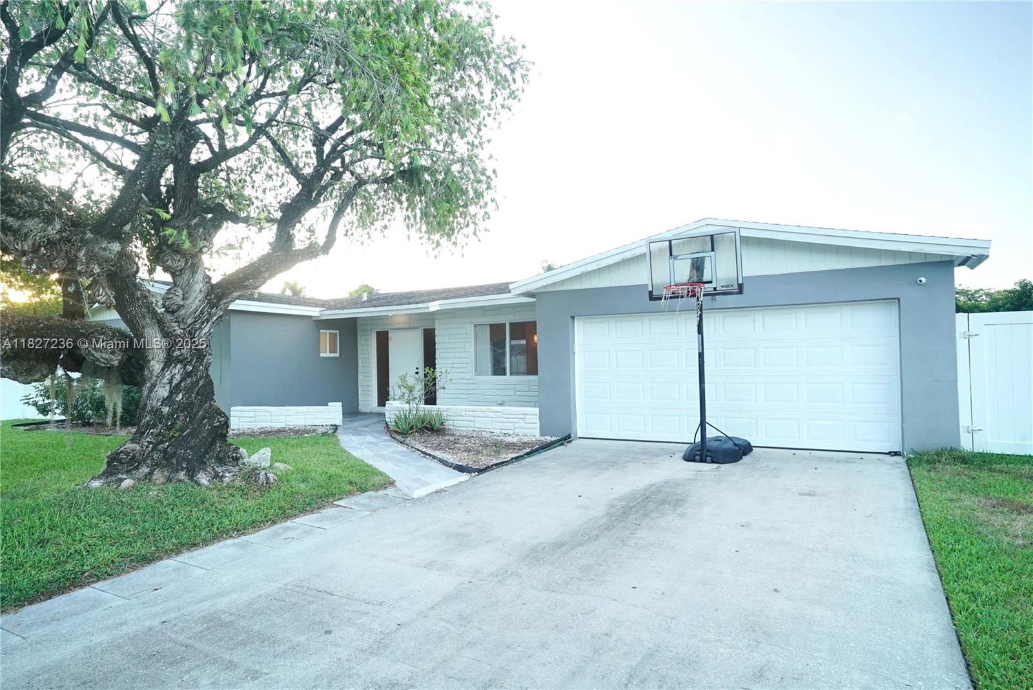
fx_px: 603
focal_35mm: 21
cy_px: 345
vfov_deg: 59.5
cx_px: 516
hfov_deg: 81.2
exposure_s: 1/60
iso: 1000
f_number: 8
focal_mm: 21
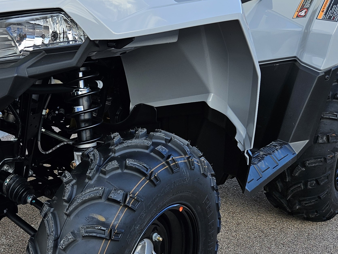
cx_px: 46
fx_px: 537
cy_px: 115
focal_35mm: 55
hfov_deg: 33.4
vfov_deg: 26.6
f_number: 1.8
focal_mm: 5.4
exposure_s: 1/299
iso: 25
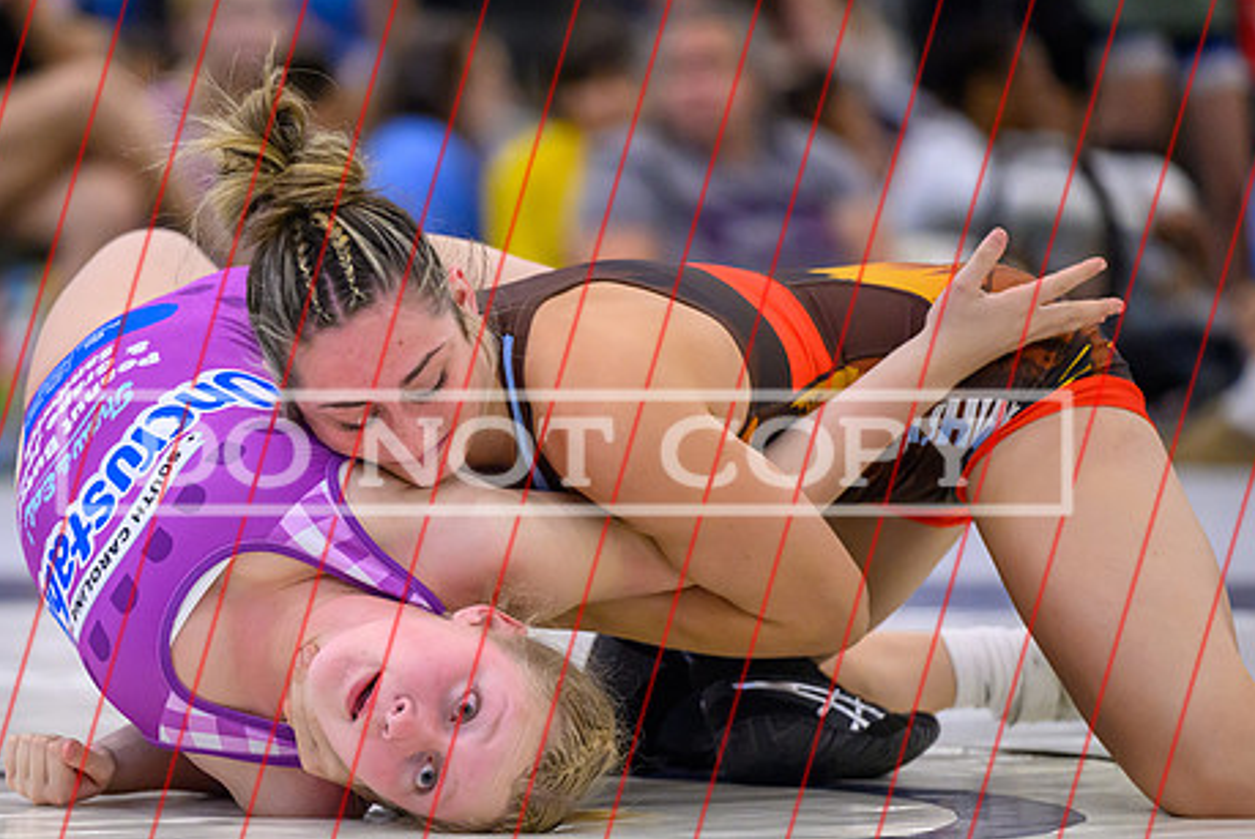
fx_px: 10398
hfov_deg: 6.9
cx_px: 423
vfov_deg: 4.6
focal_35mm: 298
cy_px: 560
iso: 6400
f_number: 2.8
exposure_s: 1/640
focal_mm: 200
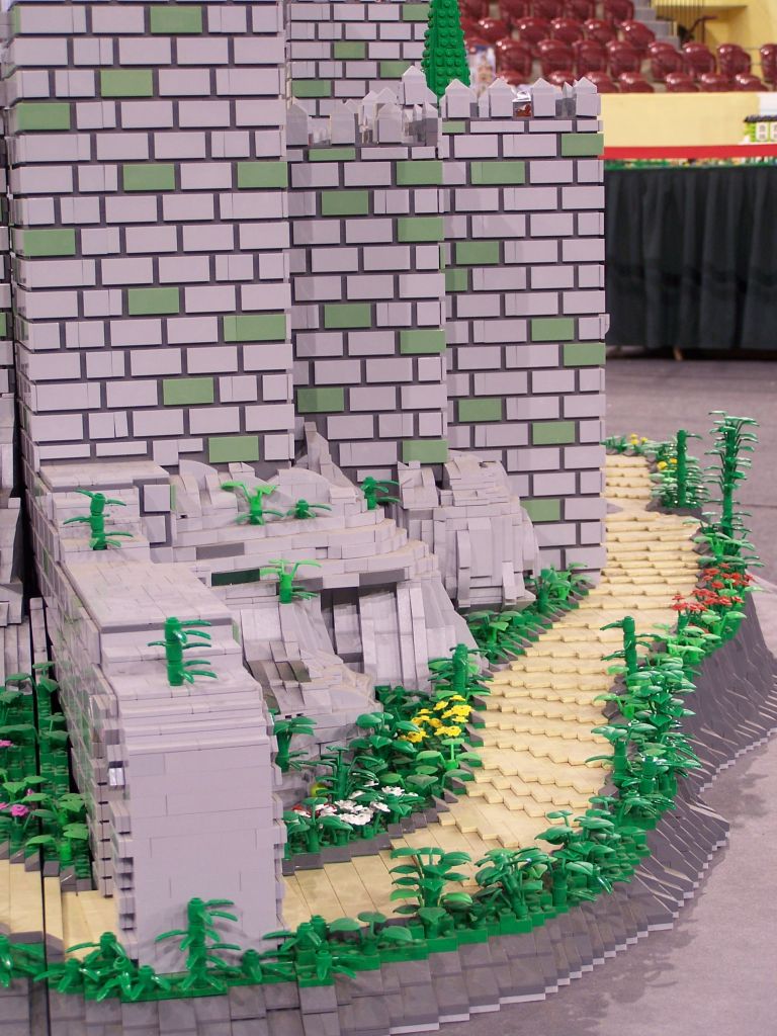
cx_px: 388
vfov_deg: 29.0
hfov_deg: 21.9
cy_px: 518
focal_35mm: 67
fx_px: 2005
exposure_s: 1/6
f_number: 3.2
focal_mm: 11.1
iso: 80
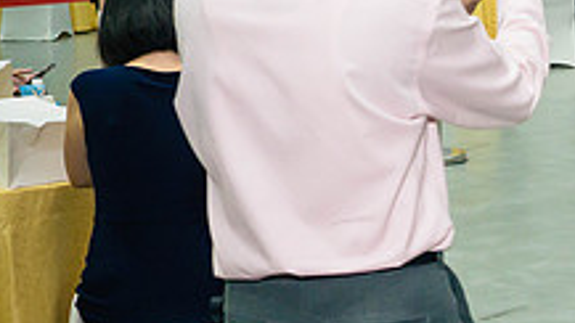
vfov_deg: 11.2
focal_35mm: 108
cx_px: 750
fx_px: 1646
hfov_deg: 18.4
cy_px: 81
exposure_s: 1/100
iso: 1250
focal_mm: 18
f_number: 2.8
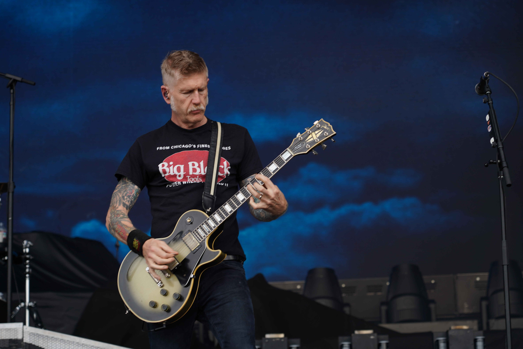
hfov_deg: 19.5
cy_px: 174
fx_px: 1525
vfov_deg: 13.0
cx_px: 262
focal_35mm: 105
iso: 100
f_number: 5
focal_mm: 105
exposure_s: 1/200
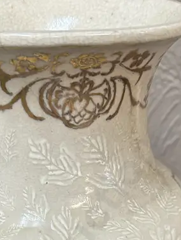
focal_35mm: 65
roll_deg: +1.3
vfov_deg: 26.6
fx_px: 453
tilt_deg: -36.0
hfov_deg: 22.4
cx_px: 46
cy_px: 284
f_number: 1.78
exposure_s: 1/50
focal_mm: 6.86
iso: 160
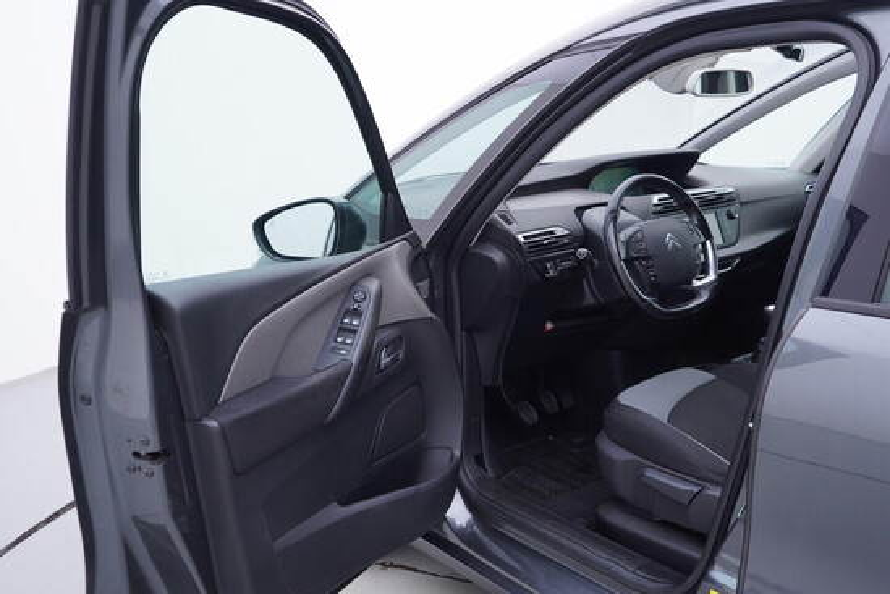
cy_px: 297
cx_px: 445
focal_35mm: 36
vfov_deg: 36.9
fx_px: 890
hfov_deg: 53.1
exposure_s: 1/50
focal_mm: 24
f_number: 3.2
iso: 125
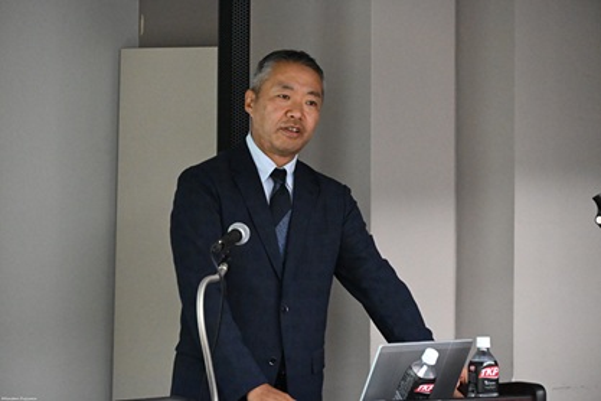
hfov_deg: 11.0
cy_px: 200
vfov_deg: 7.3
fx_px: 3130
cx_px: 300
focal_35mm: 188
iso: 11400
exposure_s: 1/160
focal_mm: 125
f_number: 6
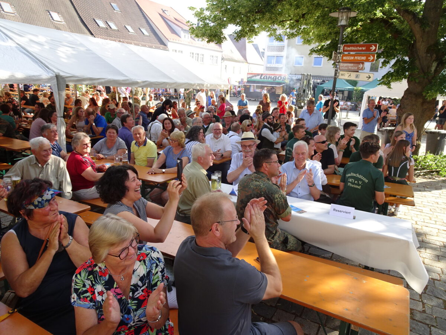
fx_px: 309
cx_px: 223
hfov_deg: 71.6
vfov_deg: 56.8
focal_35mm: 24
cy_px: 168
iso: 80
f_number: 3.5
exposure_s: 1/160
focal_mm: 4.1
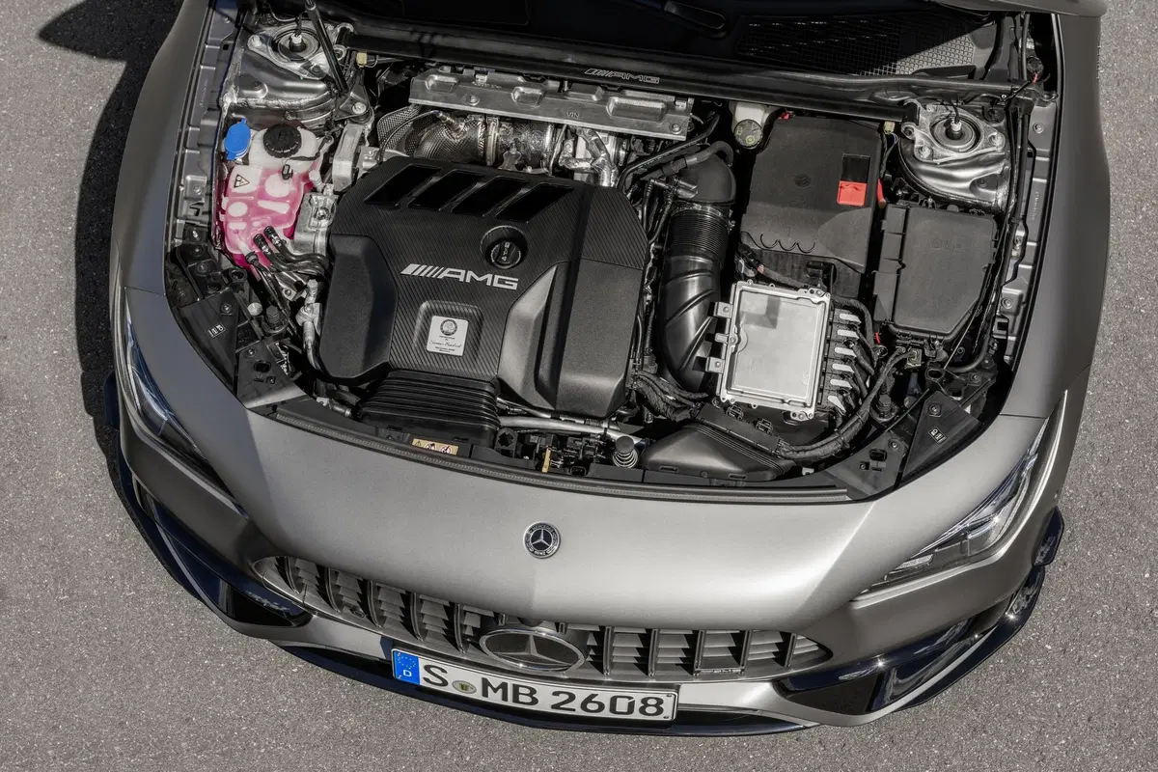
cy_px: 386
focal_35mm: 70
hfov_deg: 28.8
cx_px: 579
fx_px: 2251
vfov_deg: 19.5
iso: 100
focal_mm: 70
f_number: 11
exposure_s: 1/320
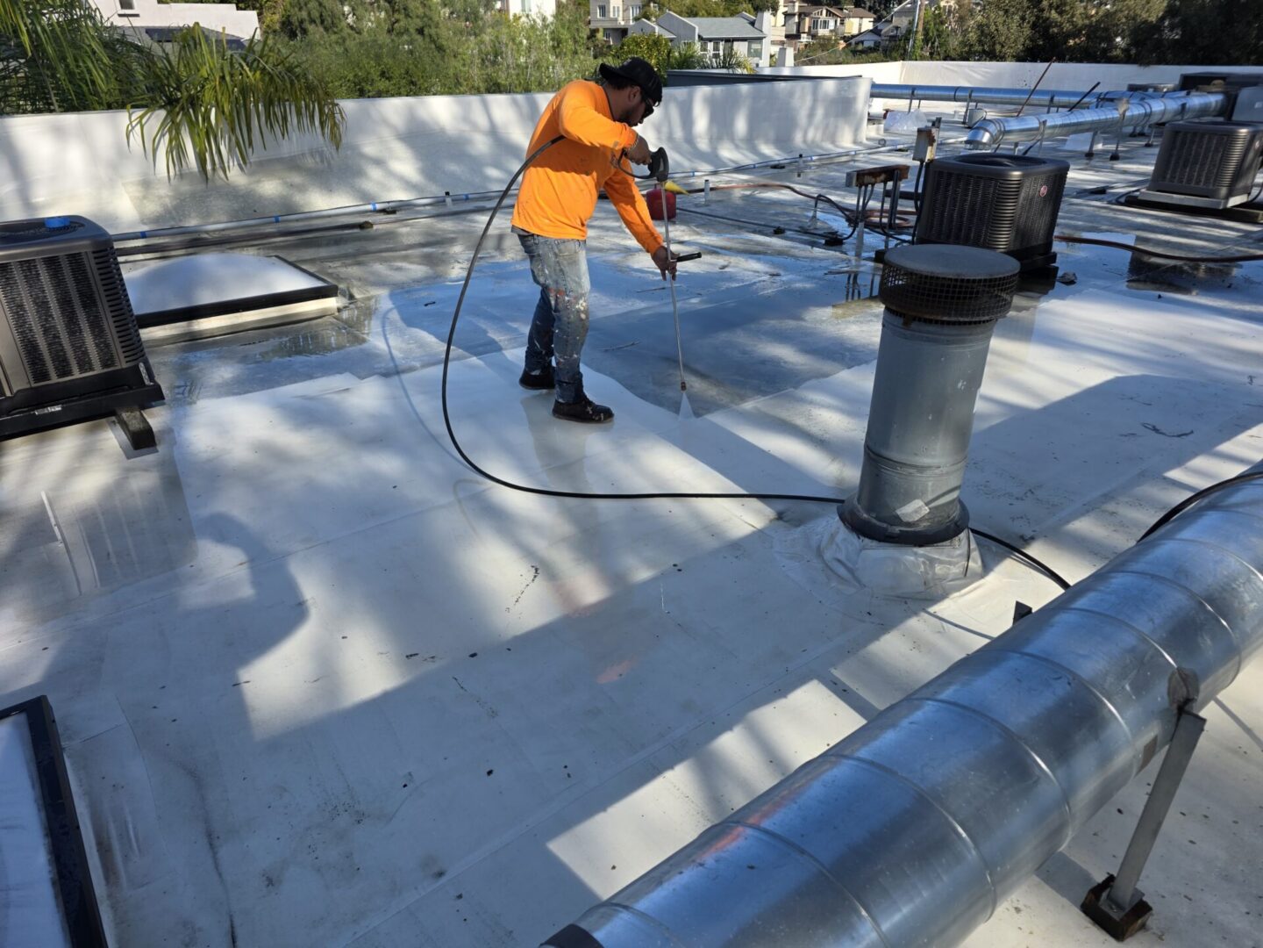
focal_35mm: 23
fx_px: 839
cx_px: 632
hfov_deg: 73.9
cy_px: 474
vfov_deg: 58.9
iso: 80
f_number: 1.7
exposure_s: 1/3589
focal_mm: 6.3
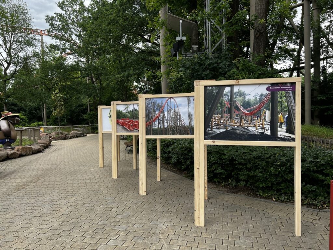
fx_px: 250
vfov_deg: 53.1
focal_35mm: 26
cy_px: 125
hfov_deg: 67.3
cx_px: 166
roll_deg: +1.4
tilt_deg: -1.9
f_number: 1.5
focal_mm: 5.7
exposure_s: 1/178
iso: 40
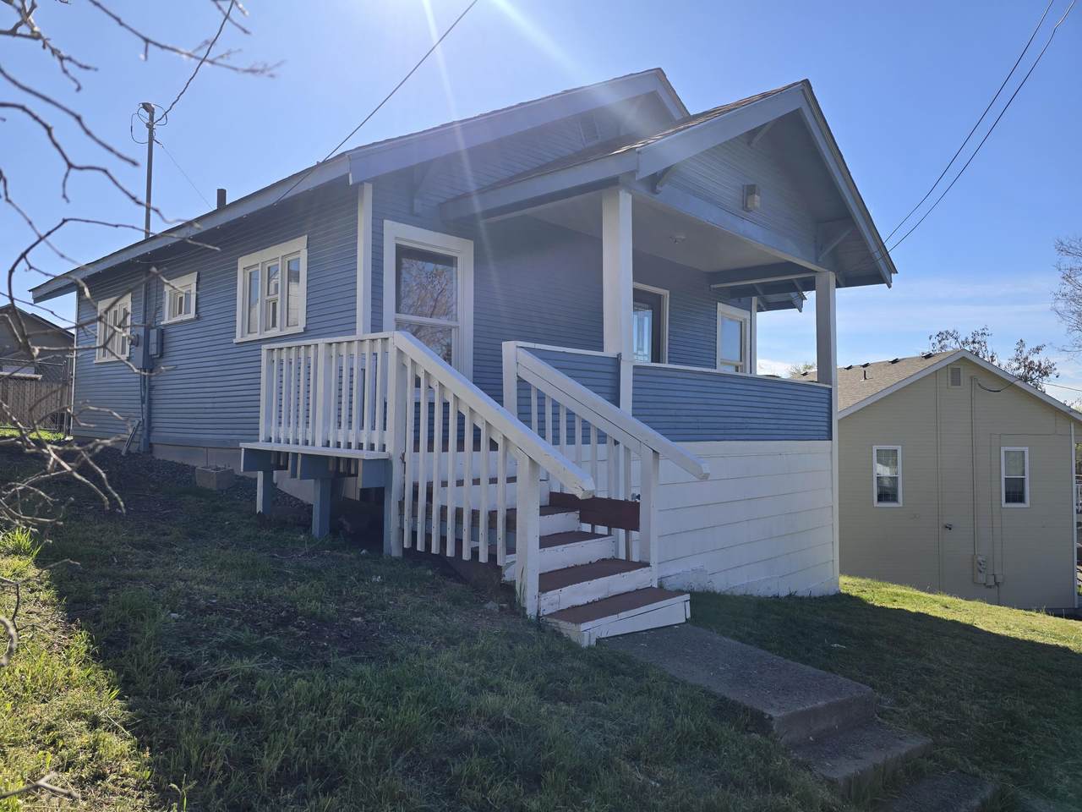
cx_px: 541
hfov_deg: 73.9
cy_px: 406
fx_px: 719
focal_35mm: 23
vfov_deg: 58.9
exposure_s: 1/582
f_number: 1.7
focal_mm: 6.3
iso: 12
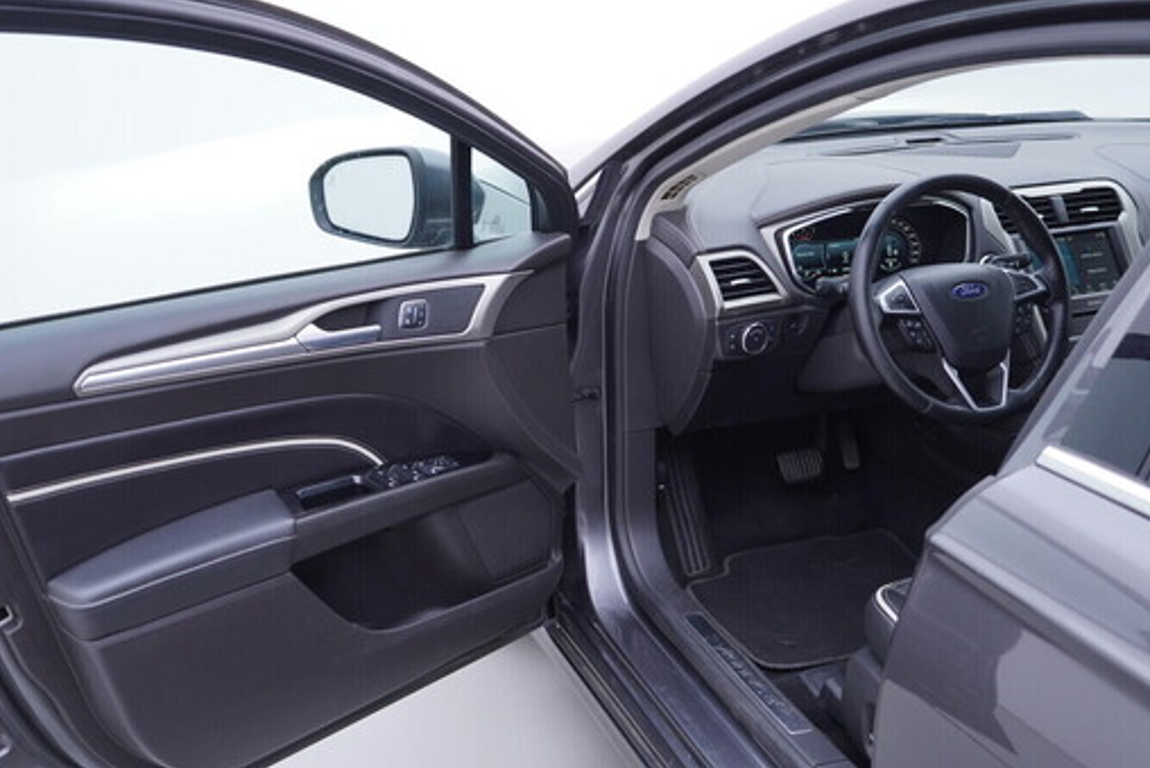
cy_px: 355
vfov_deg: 34.2
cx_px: 559
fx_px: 1246
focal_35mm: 39
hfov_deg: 49.5
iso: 125
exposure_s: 1/40
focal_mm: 24
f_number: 3.2
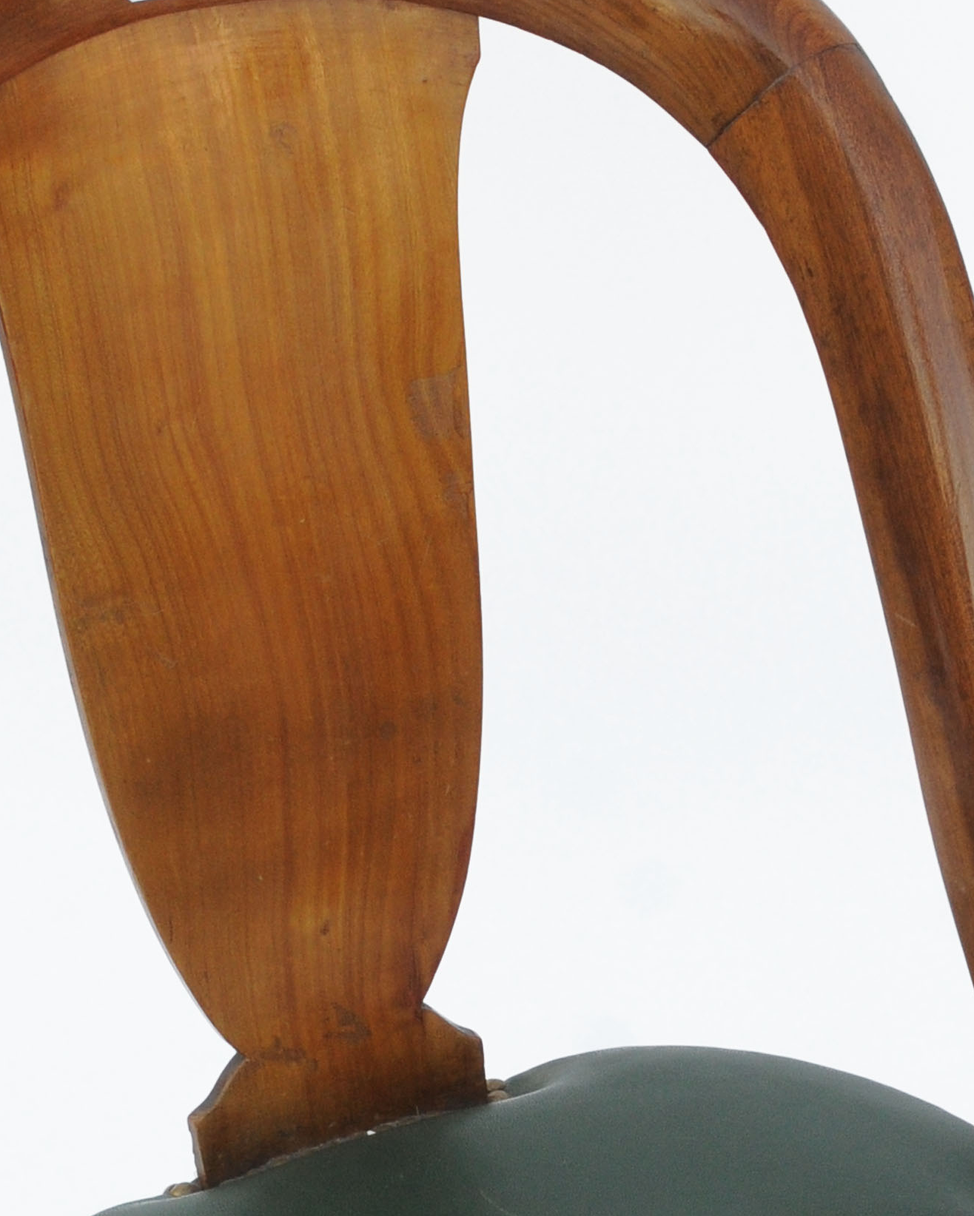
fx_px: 3170
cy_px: 1335
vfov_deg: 20.7
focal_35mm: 88
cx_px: 572
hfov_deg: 17.5
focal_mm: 24
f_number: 7.1
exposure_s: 1/125
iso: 400
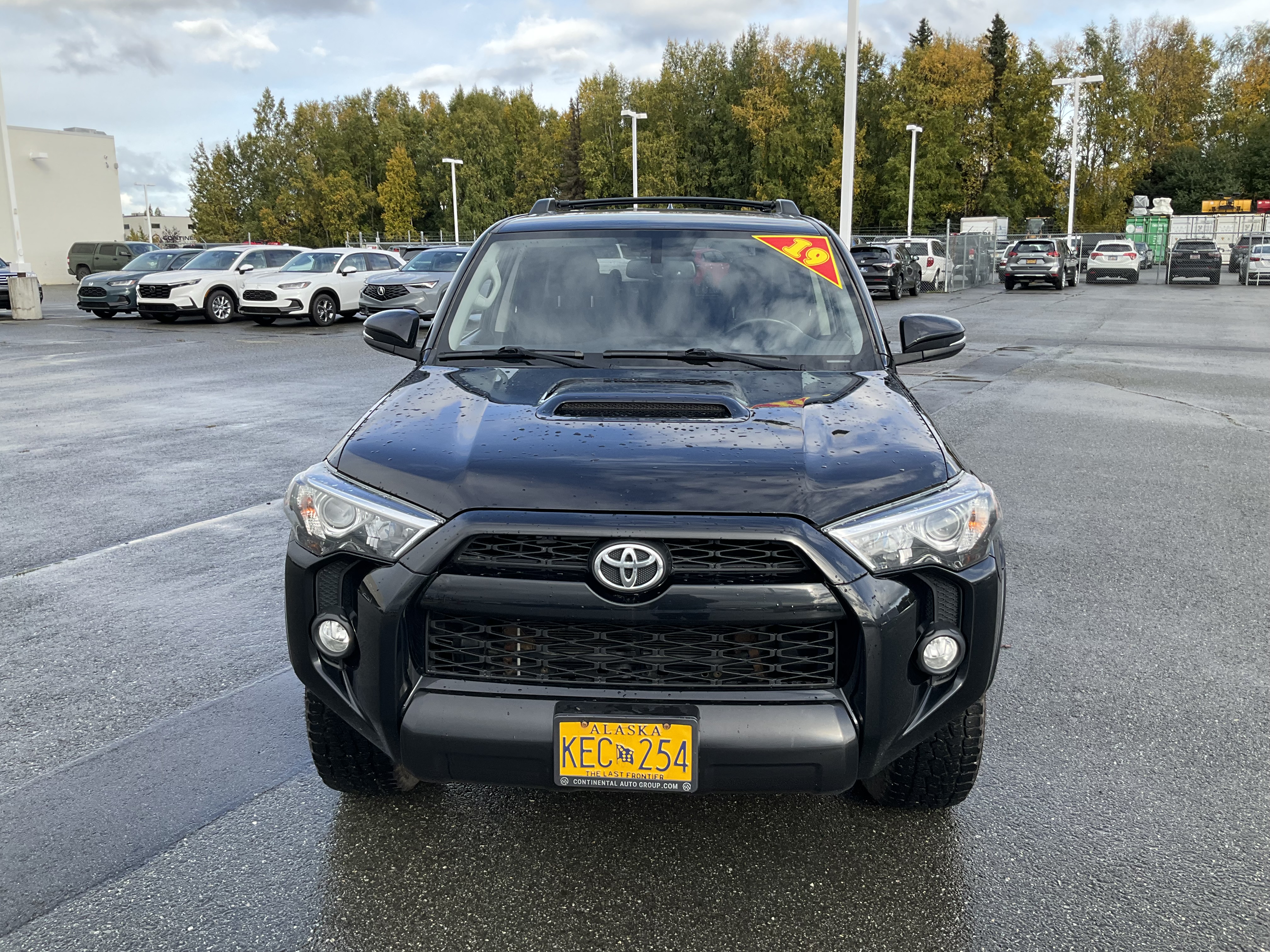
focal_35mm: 29
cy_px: 476
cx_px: 635
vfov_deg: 48.2
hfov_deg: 61.7
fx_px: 1064
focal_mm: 3
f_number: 1.8
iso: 25
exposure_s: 1/370
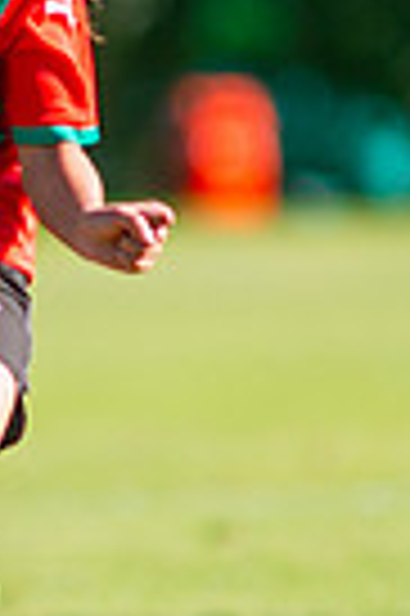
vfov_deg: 1.1
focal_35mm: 1799
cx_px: -207
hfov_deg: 0.8
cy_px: 368
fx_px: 30808
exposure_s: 1/1600
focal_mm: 300
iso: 110
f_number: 3.2
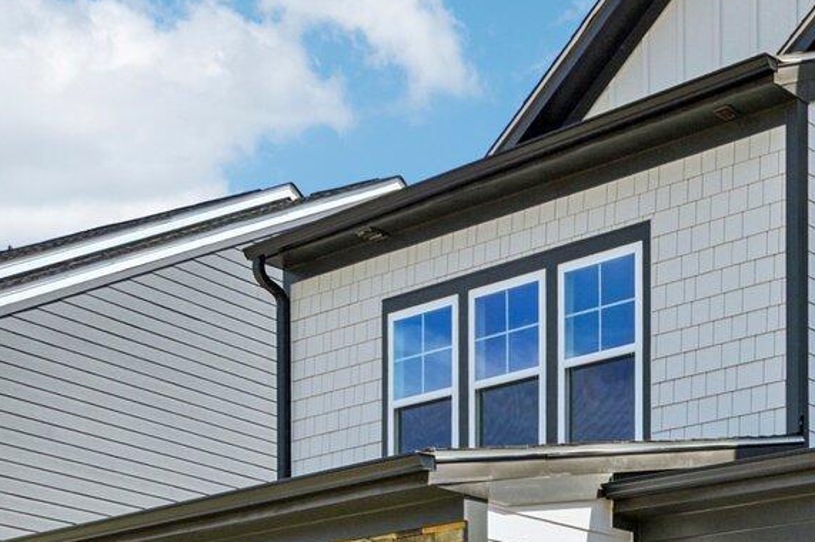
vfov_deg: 21.6
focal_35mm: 63
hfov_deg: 28.0
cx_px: 976
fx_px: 1421
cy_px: 344
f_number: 8
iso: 100
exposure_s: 1/320
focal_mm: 17.5
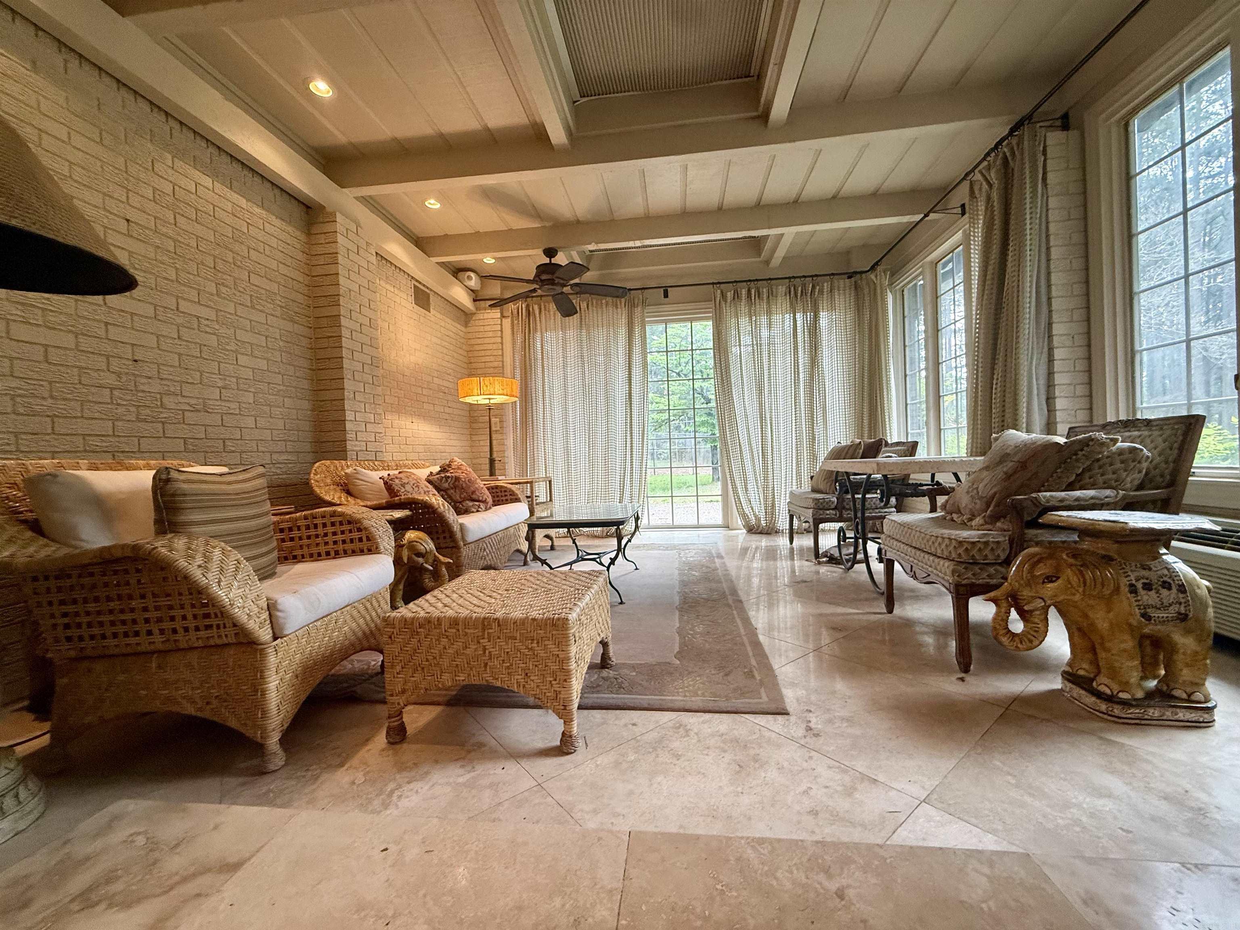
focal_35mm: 14
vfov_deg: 85.7
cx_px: 620
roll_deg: +2.4
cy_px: 465
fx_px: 502
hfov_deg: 102.1
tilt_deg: -0.7
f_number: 2.2
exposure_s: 1/120
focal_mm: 2.22
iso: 200
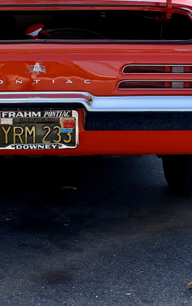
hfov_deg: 13.1
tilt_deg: -5.0
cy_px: 32
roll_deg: -3.4
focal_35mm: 99
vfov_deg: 20.6
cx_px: 32
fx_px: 829
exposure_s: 1/1795
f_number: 1.78
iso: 100
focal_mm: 6.76
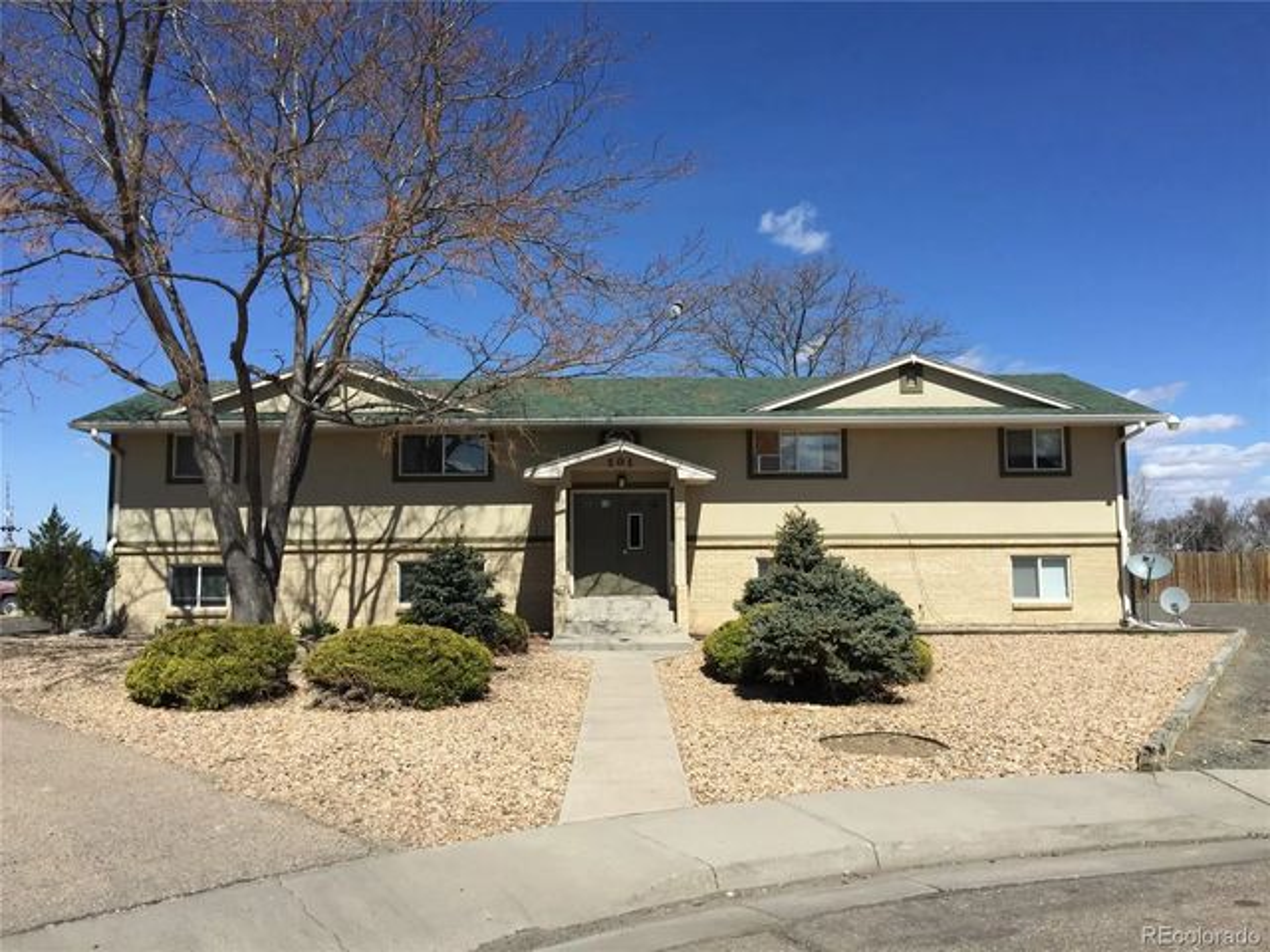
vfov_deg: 48.2
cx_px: 635
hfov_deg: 61.7
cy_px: 476
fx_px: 1064
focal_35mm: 29
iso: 32
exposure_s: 1/2639
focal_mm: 4.15
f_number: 2.2
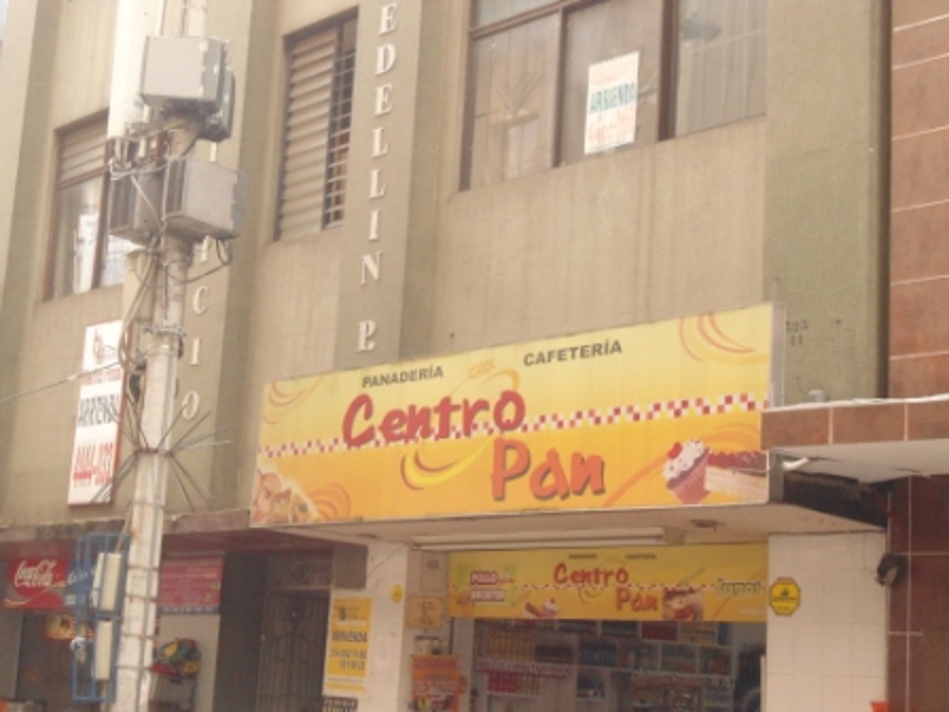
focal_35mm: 63
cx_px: 474
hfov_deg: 30.7
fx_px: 1727
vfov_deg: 23.3
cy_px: 356
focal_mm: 11.2
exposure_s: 1/320
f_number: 4.2
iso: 400
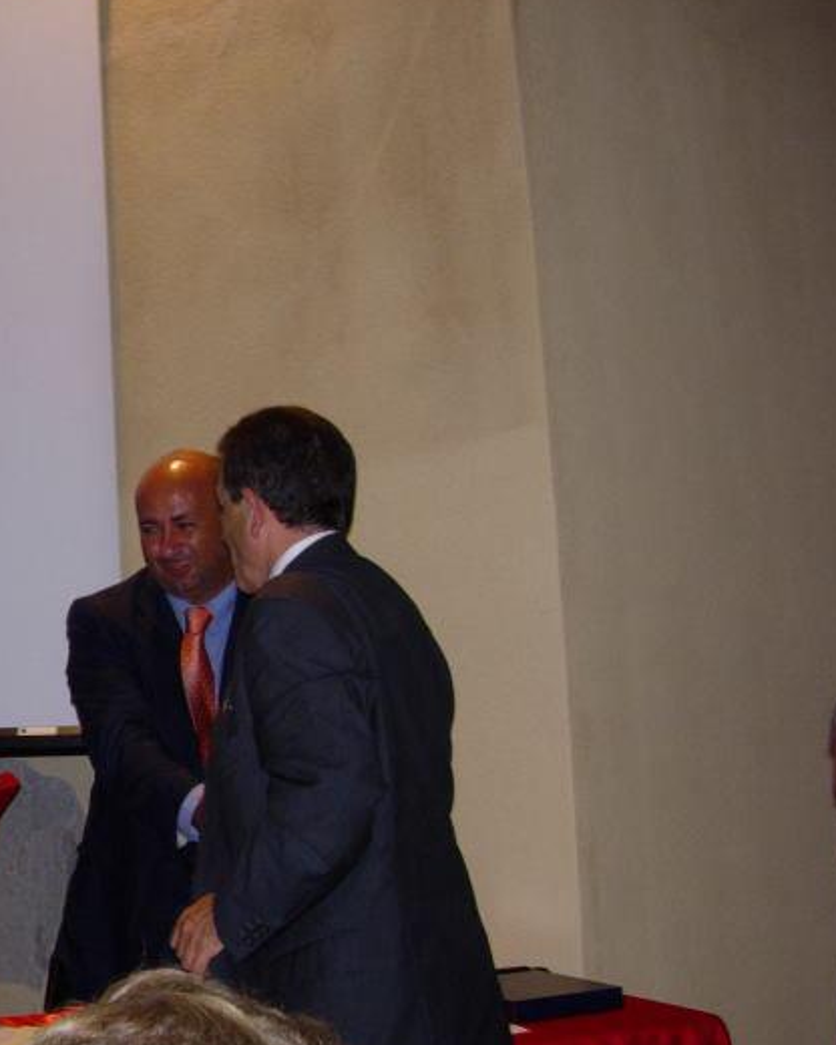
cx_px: -181
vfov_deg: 26.0
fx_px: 2258
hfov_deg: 19.7
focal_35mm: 73
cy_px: 649
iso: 79
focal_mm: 7.8
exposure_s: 1/64
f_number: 2.8
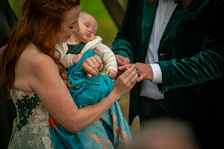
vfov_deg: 6.8
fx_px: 1256
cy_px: 74
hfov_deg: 10.2
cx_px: 112
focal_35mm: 202
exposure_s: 1/100
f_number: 3.2
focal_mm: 200
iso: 1600
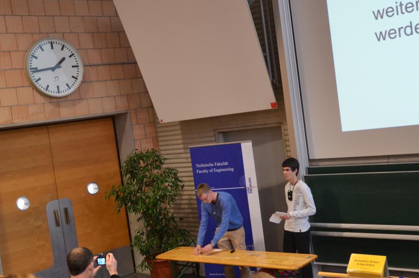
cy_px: 137
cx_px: 223
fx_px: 569
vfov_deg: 27.4
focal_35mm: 49
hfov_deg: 40.4
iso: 1000
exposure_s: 1/30
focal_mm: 26
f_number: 4
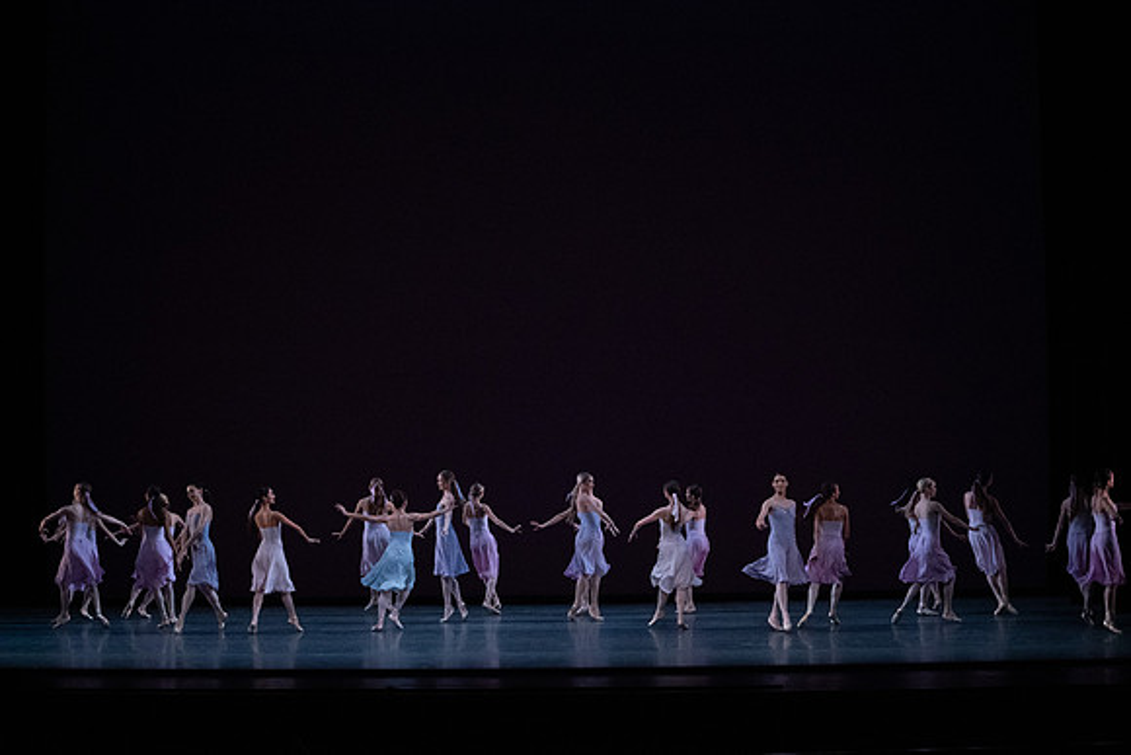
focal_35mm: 70
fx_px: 2200
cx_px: 566
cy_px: 378
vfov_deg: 19.5
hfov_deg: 28.8
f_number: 13
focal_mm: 70
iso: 12800
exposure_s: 1/400
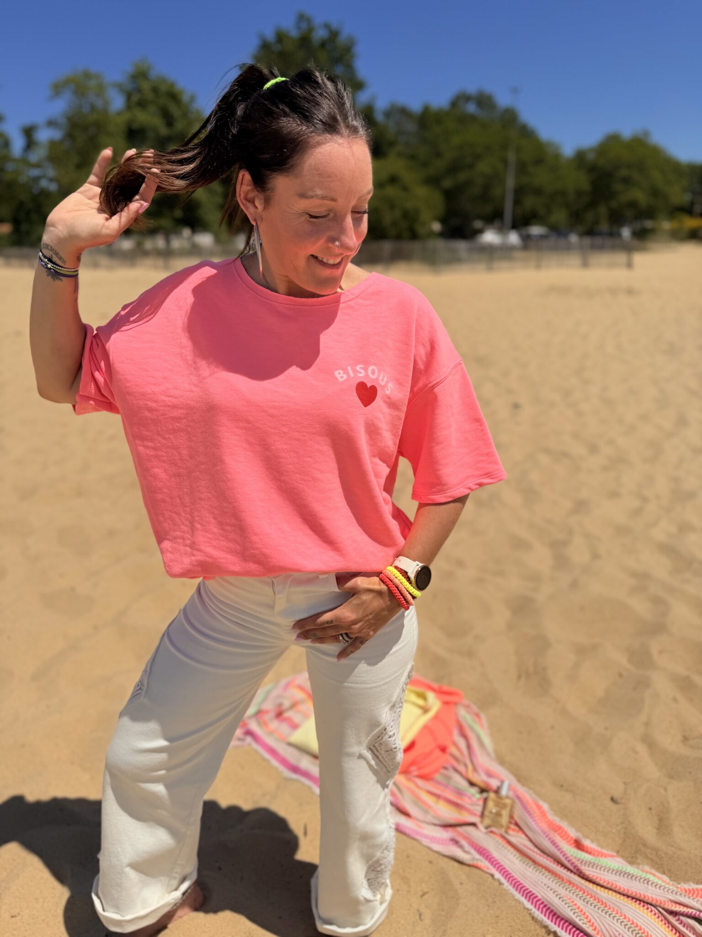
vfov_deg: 71.6
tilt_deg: -18.3
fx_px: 649
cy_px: 468
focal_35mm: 24
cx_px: 351
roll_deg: +0.4
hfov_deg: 56.8
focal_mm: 6.76
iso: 80
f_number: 1.78
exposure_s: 1/17544
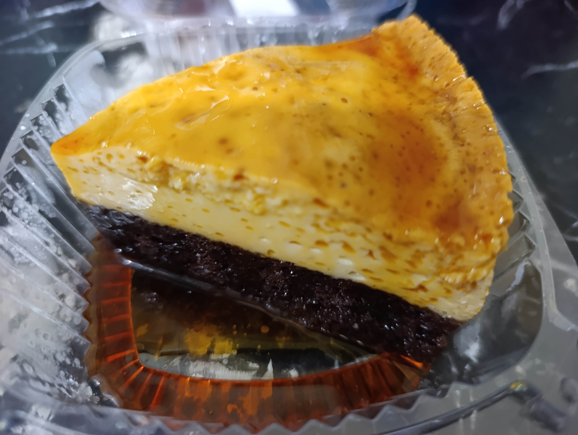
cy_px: 218
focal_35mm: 23
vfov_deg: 59.0
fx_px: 385
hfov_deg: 73.8
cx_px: 289
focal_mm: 6.14
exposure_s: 1/25
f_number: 1.6
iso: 5000
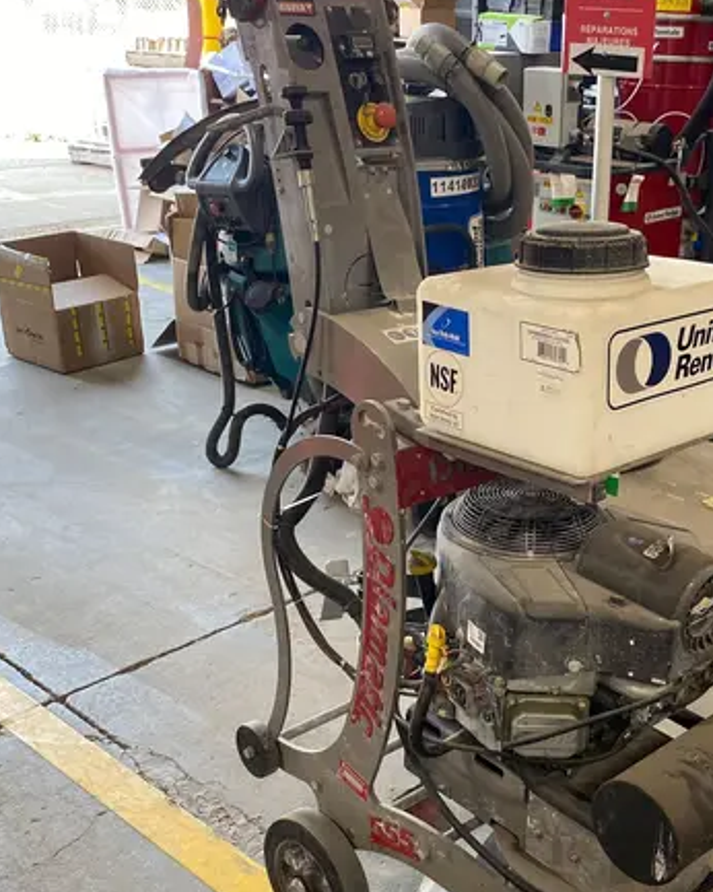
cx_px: 501
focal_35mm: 43
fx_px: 1135
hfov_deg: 34.4
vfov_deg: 42.7
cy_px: 526
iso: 125
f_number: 1.8
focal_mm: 4.25
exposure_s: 1/106
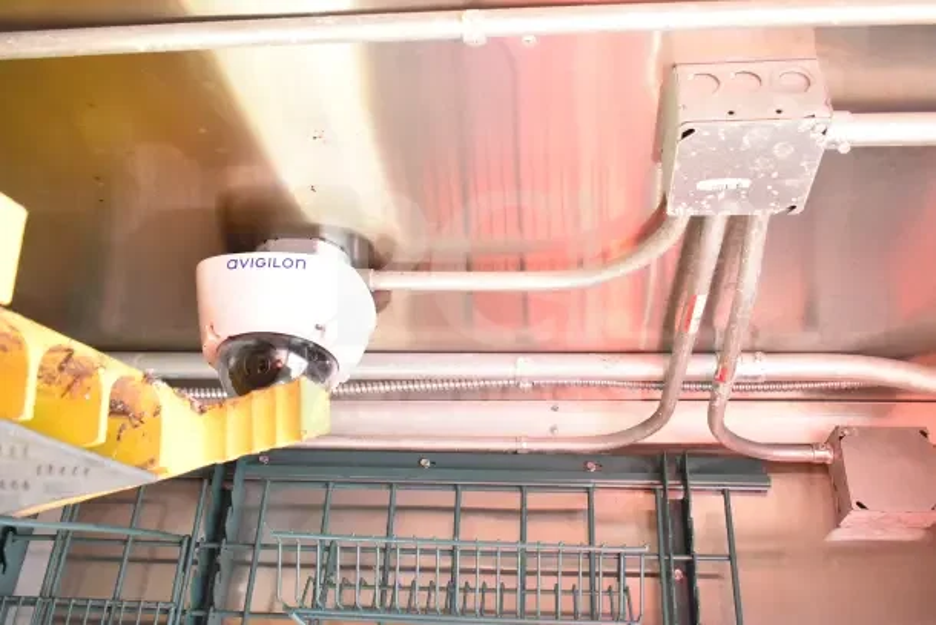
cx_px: 468
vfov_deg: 38.4
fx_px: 897
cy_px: 312
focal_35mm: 34
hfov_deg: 55.1
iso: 6400
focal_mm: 23
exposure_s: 1/125
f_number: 6.3
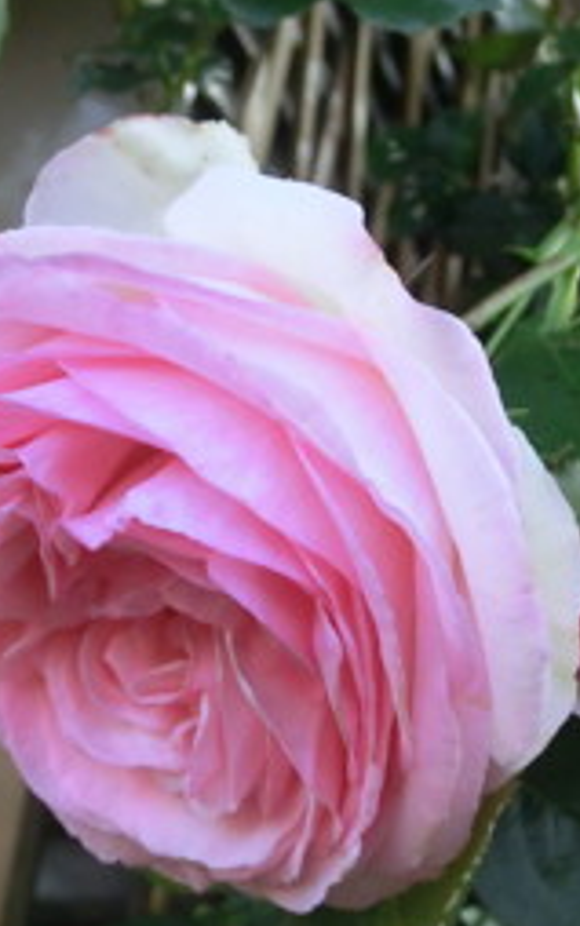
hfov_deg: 18.6
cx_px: 295
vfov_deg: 29.3
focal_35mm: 70
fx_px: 1768
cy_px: 412
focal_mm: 7.38
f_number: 4
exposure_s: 1/250
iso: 250
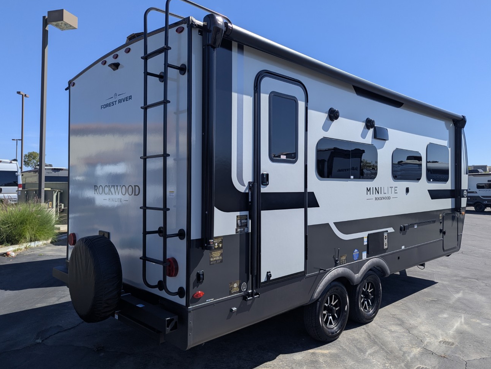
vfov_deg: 53.1
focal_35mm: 26
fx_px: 369
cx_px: 259
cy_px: 181
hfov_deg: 67.2
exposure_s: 1/1984
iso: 46
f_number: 1.85
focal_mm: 6.81
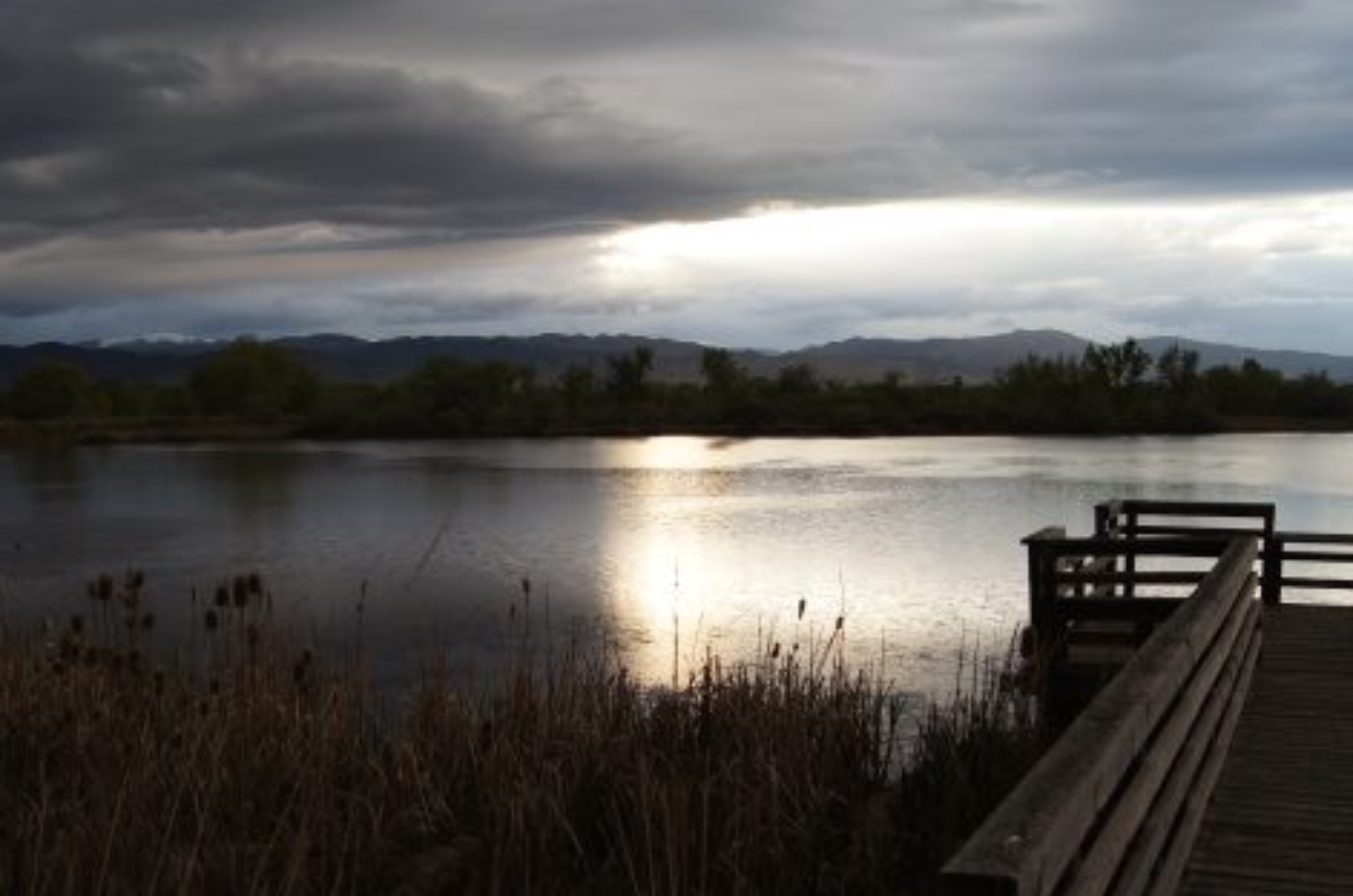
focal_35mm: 37
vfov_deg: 35.8
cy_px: 480
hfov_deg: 51.9
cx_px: 625
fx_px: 1388
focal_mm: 18
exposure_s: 1/160
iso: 100
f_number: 4.5
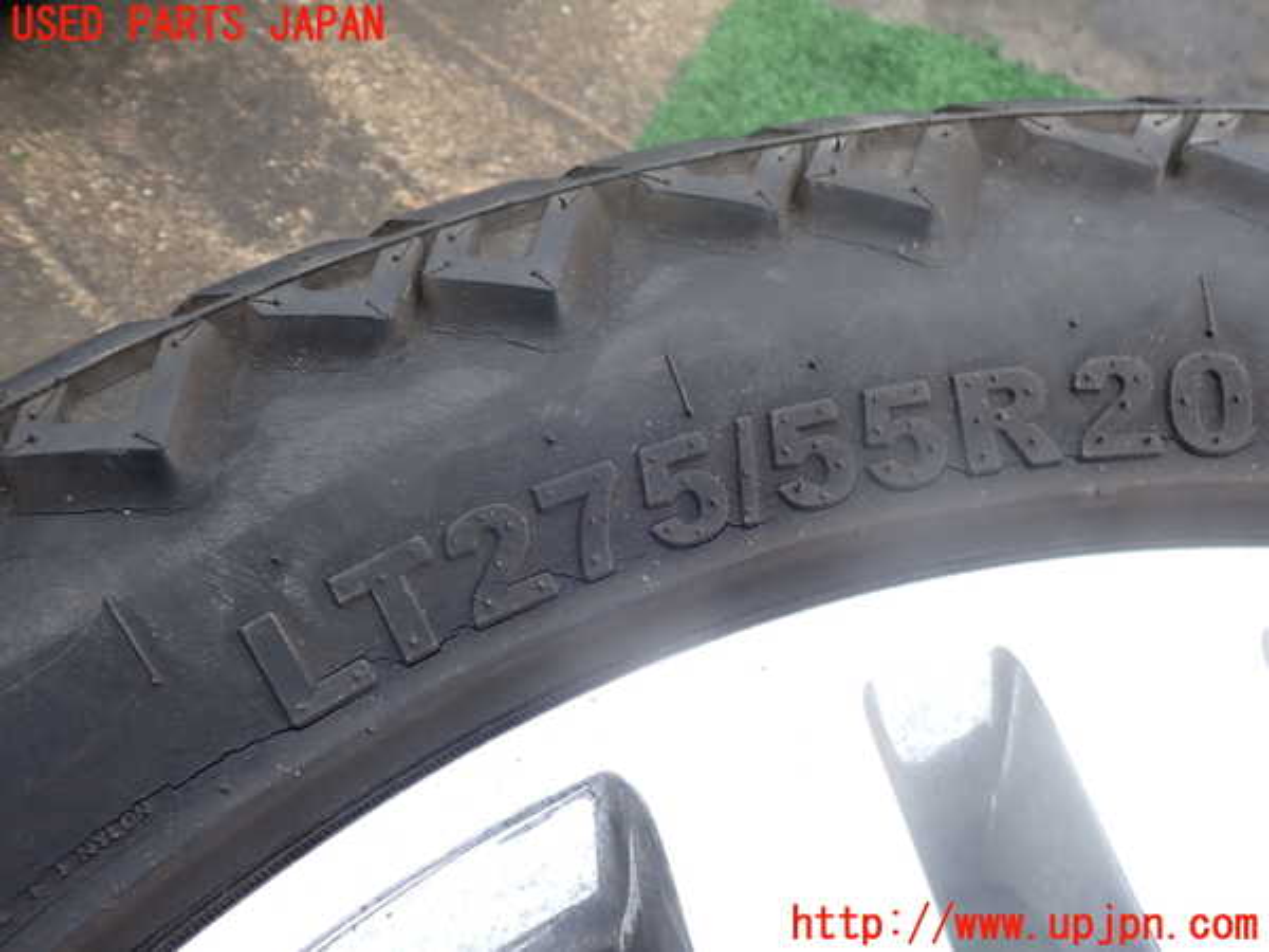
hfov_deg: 60.0
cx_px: 634
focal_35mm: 30
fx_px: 1100
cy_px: 476
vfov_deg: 46.8
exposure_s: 1/320
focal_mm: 5.4
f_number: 3.2
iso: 100
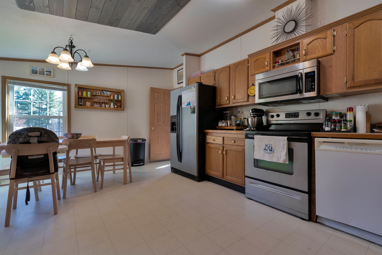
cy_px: 128
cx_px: 191
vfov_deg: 73.8
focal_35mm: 16
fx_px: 170
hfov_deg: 96.7
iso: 800
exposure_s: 1/90
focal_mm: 16
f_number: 8
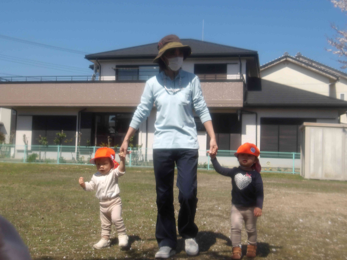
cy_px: 130
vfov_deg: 34.3
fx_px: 421
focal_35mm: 42
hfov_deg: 44.8
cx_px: 174
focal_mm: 7.6
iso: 100
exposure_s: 1/1339
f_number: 3.7
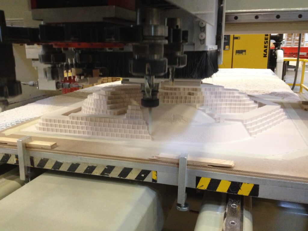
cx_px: 154
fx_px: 311
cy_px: 116
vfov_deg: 40.7
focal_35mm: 35
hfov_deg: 52.6
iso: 250
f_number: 2.4
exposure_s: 1/20
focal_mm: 4.28
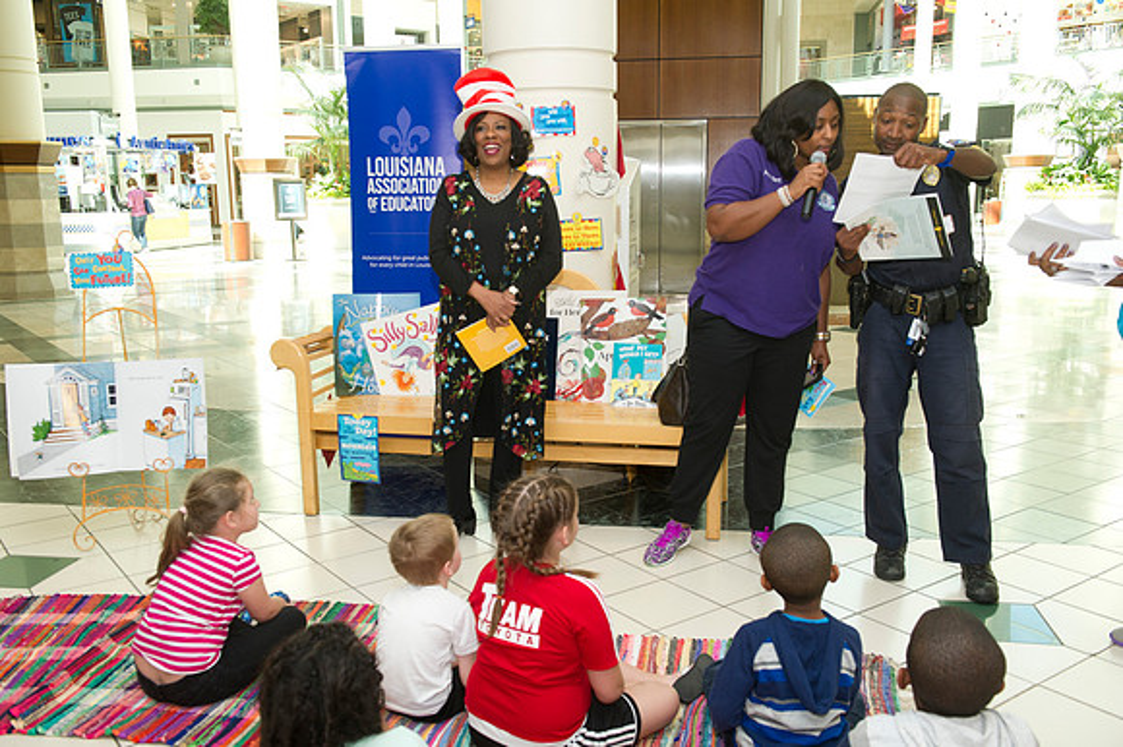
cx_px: 562
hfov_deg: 58.7
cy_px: 374
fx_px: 998
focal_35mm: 32
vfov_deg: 41.1
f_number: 5.6
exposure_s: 1/250
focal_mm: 32
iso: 1250
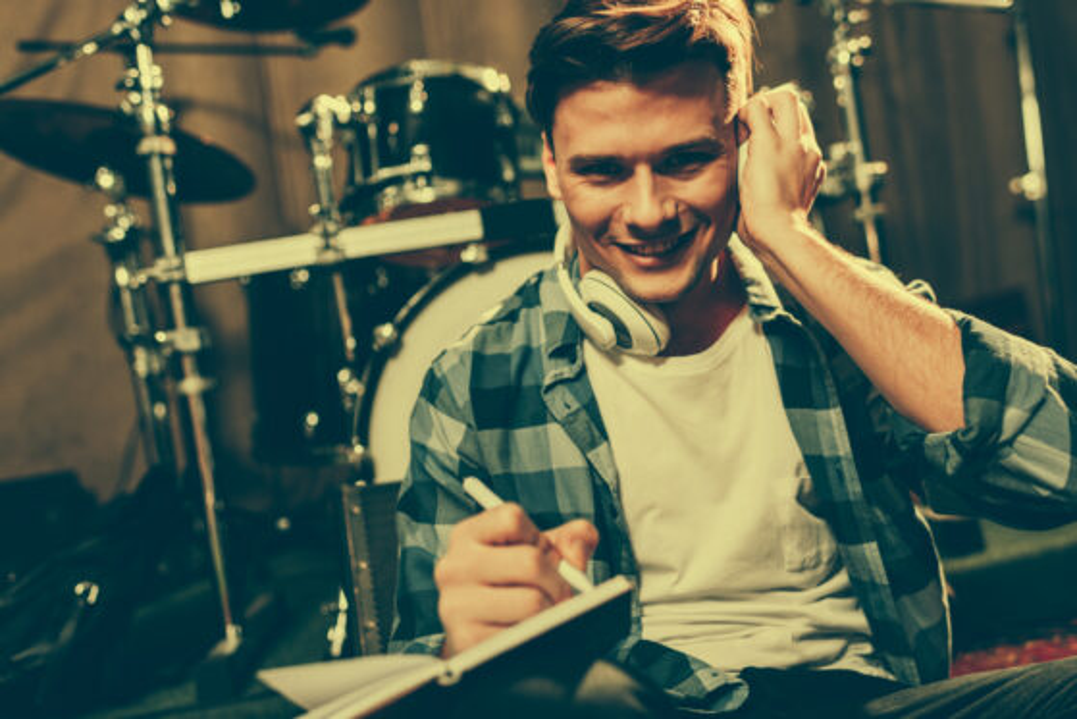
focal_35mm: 35
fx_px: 1047
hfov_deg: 54.4
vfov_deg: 37.9
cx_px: 538
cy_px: 360
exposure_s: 1/200
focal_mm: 35
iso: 50
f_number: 2.5
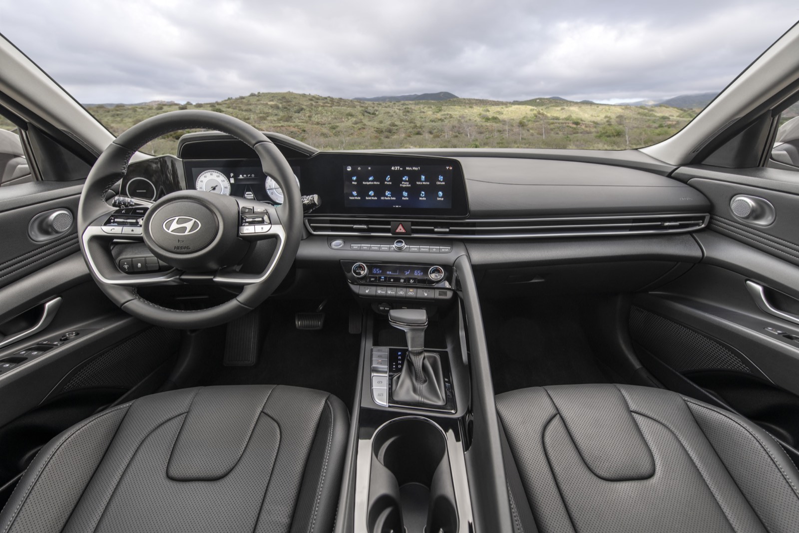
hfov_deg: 96.7
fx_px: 355
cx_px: 400
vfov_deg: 73.7
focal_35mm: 16
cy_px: 266
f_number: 5
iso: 200
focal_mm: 16
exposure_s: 1/50
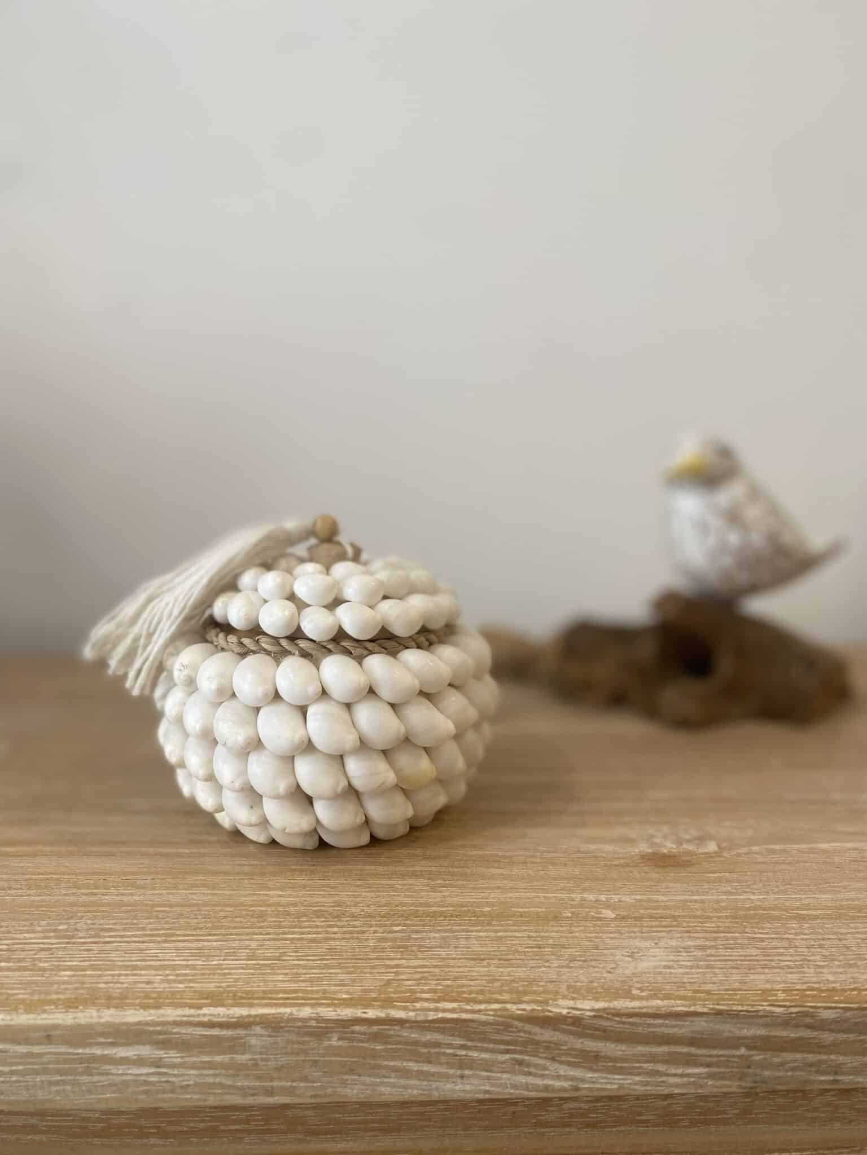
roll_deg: -0.9
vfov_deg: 67.3
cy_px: 578
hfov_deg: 53.1
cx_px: 434
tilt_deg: -6.2
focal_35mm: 26
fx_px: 868
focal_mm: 4.25
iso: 80
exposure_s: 1/50
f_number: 1.8
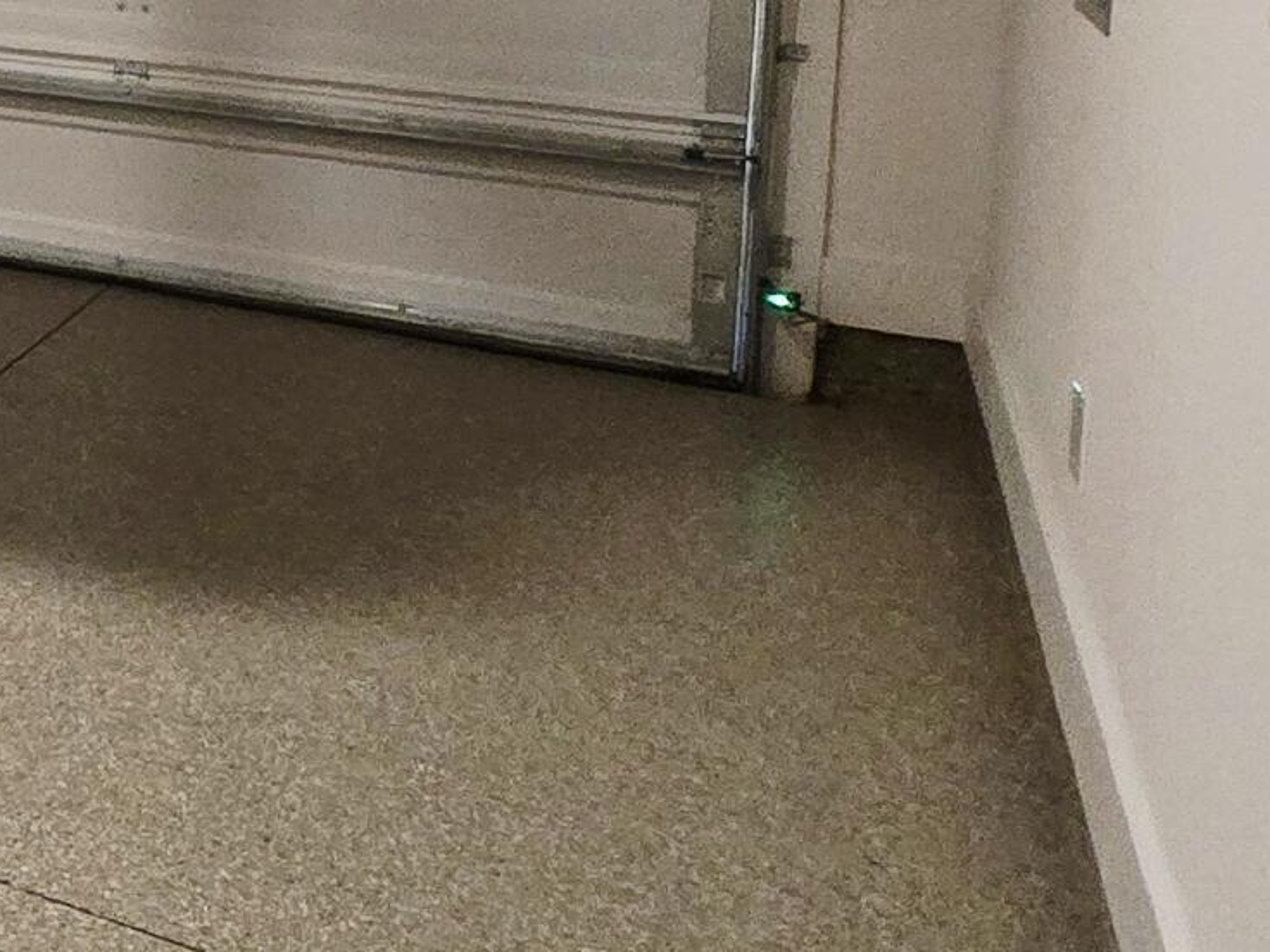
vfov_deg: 25.1
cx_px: -859
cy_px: -157
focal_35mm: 53
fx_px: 1944
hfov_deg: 23.8
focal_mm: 2.2
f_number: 2.2
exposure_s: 1/60.2
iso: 800
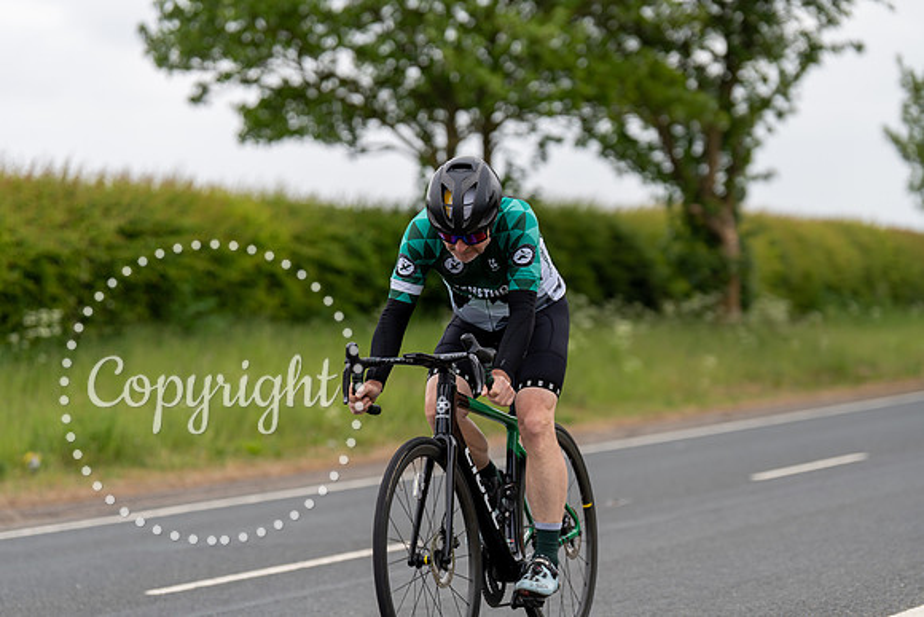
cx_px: 462
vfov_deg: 11.9
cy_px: 308
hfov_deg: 17.8
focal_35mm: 115
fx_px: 2952
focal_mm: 115
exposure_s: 1/1250
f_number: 3.2
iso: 200
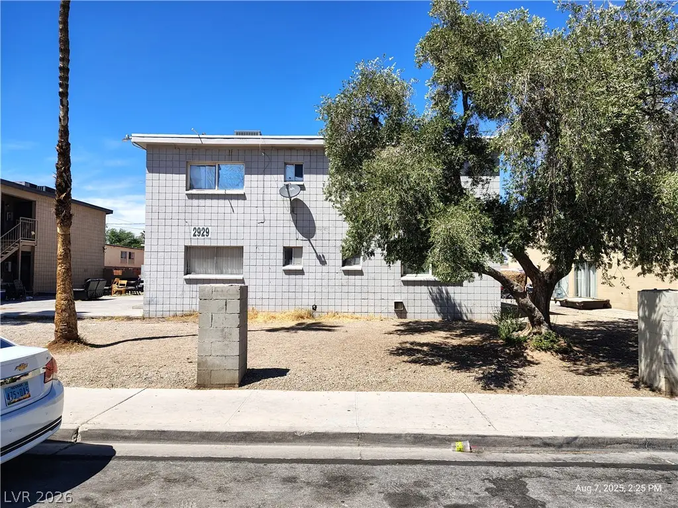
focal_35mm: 24
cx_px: 339
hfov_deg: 71.6
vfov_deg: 56.8
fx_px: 470
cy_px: 254
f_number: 1.8
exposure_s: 1/1486
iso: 100
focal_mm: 5.56
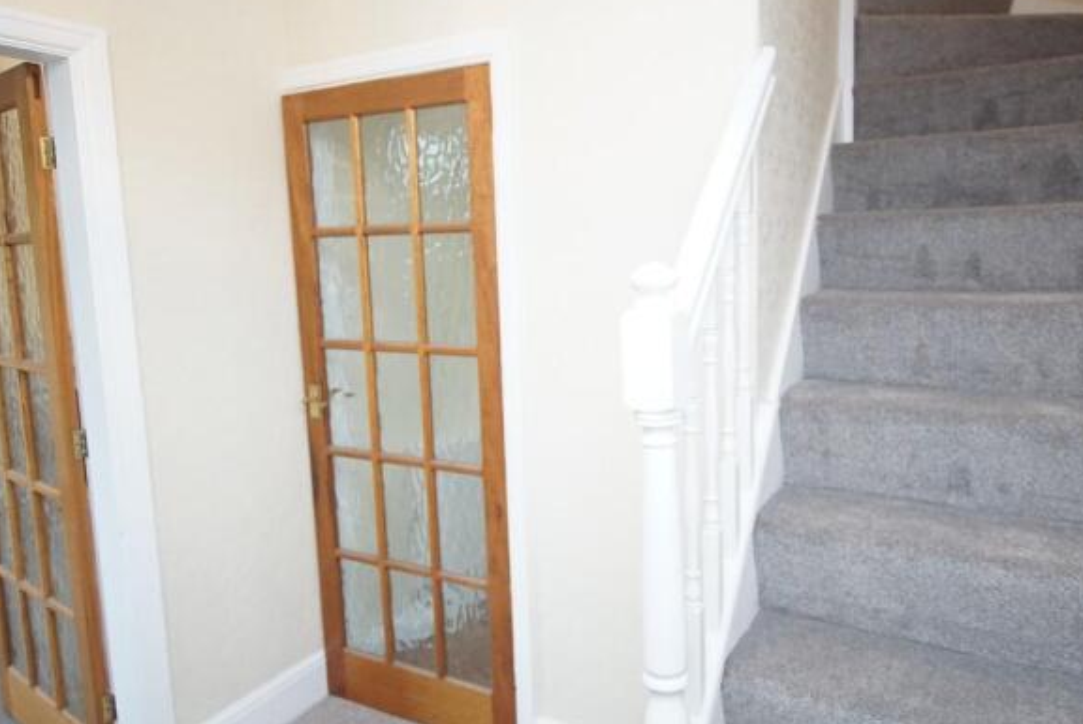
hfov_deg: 70.2
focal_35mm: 26
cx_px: 582
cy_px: 326
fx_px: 770
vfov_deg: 50.3
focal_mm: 15
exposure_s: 1/160
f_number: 3.5
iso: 2500
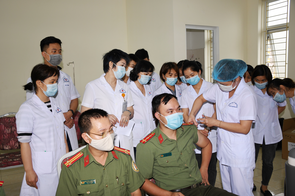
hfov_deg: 57.2
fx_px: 270
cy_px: 98
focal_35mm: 33
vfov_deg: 40.0
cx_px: 148
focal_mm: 22
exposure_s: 1/200
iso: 125
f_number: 4.5
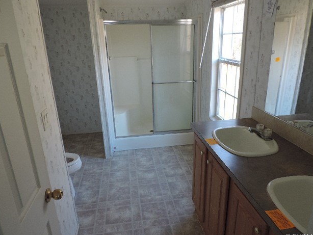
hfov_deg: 69.4
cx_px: 159
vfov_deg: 54.9
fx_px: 226
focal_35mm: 25
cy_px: 120
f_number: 3
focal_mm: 4.3
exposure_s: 1/30
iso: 160
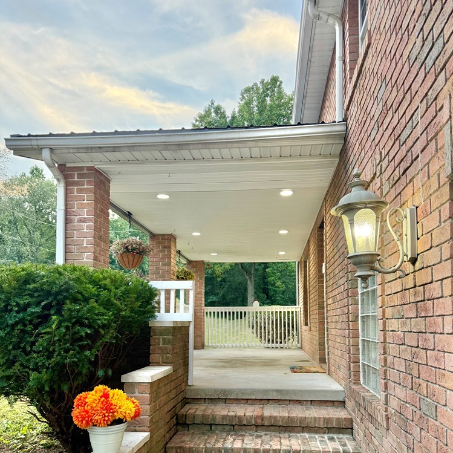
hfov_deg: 55.6
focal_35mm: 29
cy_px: 301
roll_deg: +0.4
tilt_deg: +3.1
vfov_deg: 54.5
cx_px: 231
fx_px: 429
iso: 200
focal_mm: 6.76
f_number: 1.78
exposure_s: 1/164
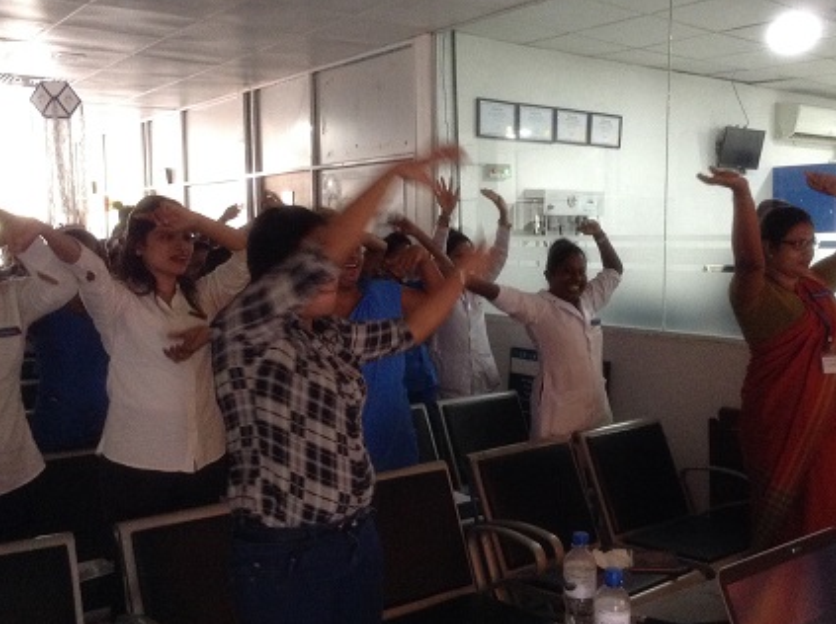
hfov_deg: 47.7
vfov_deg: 36.7
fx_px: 941
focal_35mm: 39
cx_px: 492
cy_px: 315
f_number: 2.4
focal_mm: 3.3
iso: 250
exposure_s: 1/15
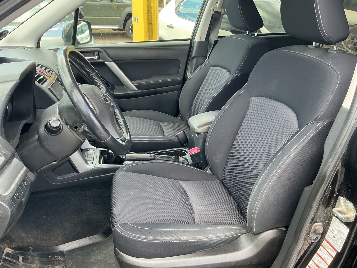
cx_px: 178
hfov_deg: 61.7
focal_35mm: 29
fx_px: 299
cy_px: 134
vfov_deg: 48.2
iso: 50
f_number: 1.8
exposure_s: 1/120
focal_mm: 3
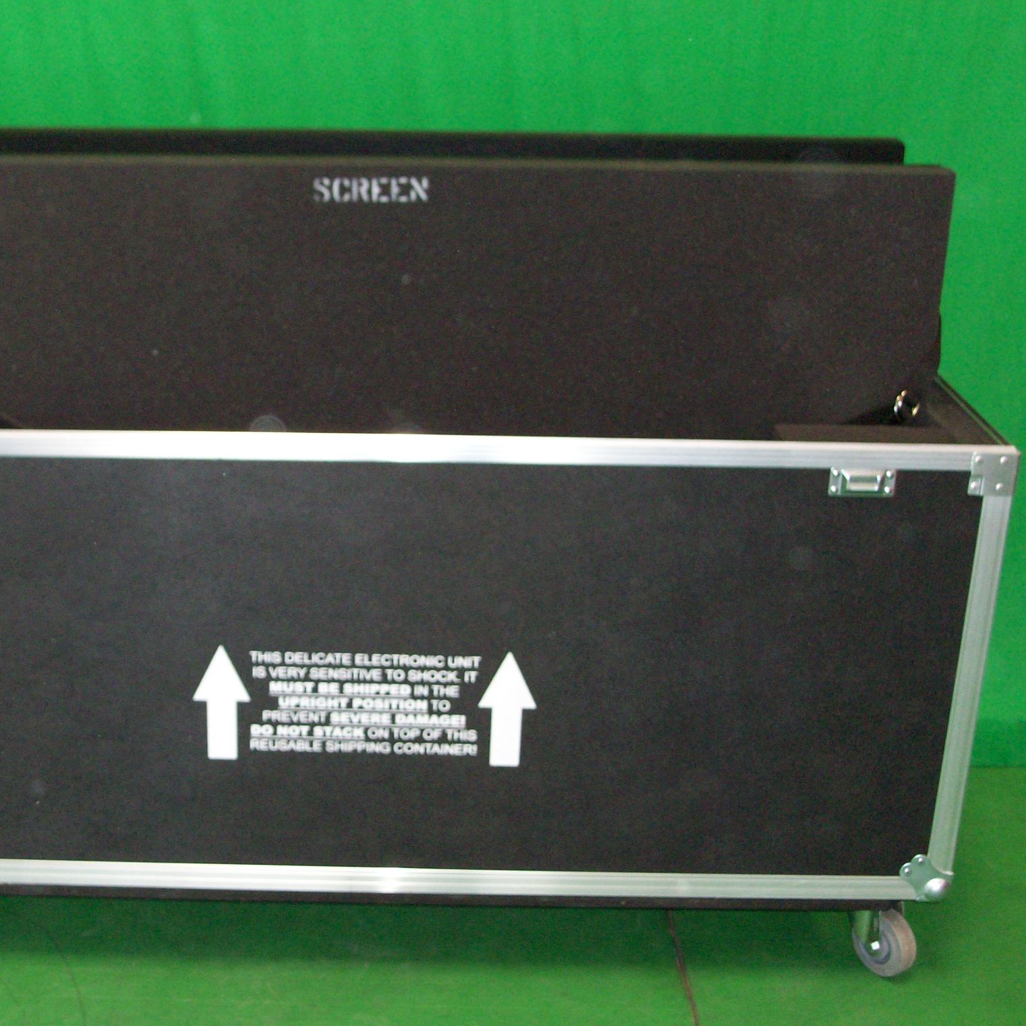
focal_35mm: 50
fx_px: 1677
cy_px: 516
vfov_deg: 34.0
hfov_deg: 33.8
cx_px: 378
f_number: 3.2
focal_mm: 7.1
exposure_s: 1/65.1
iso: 160
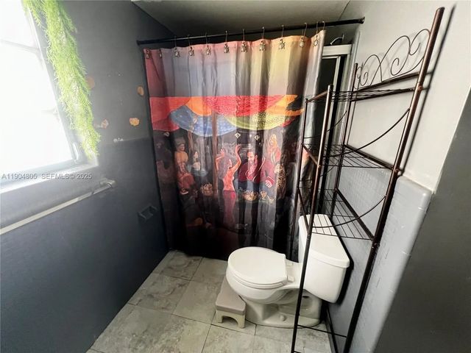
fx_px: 177
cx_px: 236
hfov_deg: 106.2
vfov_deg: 89.9
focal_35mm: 13
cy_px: 176
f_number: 1.8
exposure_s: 1/63
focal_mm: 1.57
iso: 250
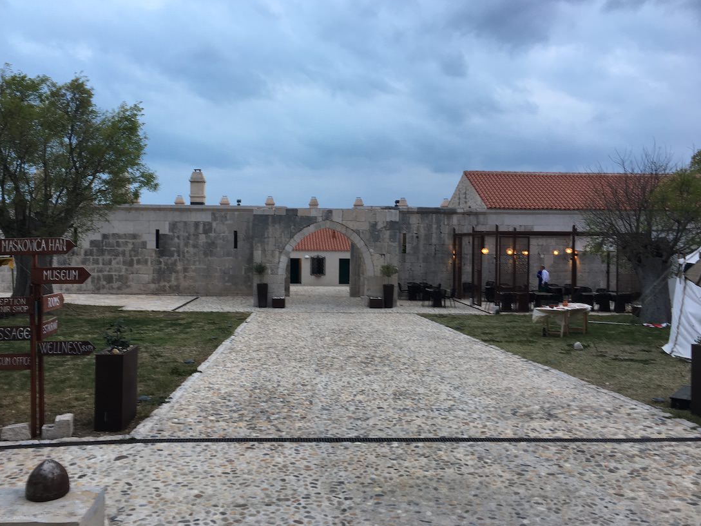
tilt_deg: +0.0
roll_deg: +0.2
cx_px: 320
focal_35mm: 32
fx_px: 648
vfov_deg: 44.2
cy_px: 255
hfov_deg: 56.7
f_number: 2.2
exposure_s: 1/50
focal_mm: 4.15
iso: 32
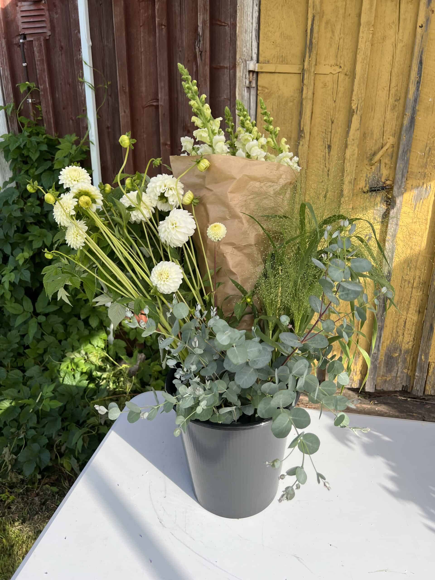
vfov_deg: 67.3
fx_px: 436
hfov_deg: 53.1
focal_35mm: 26
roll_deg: -1.3
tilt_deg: -21.0
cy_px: 290
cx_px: 218
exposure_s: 1/1112
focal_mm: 5.7
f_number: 1.5
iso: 50
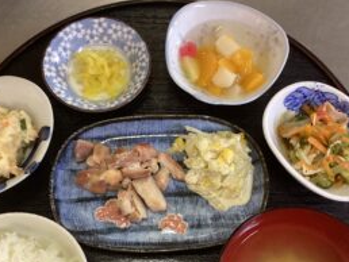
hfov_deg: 42.0
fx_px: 454
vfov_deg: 31.8
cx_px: 170
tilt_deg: -72.3
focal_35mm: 45
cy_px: 187
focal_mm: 3.3
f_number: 2.4
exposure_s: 1/40
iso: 250
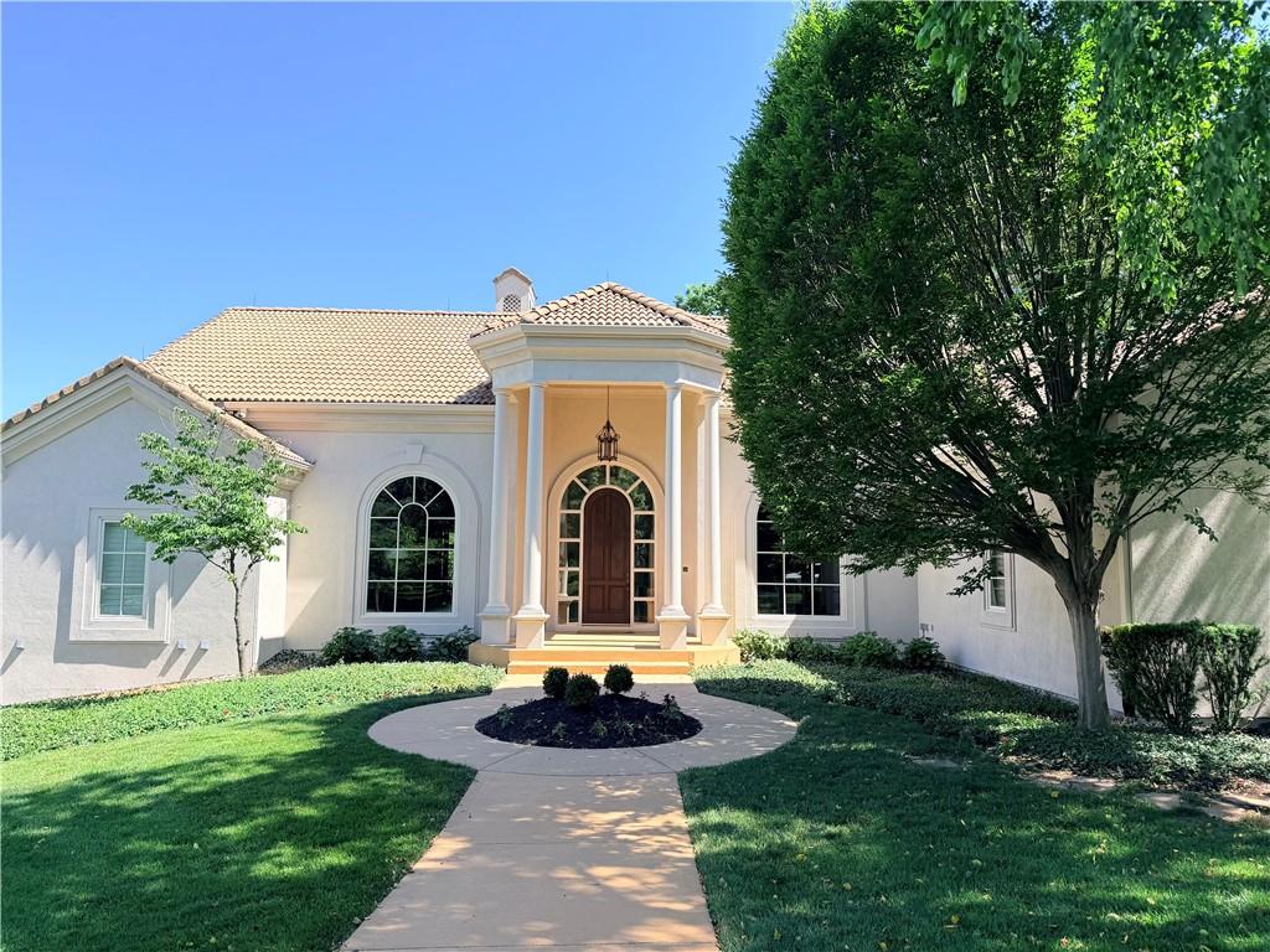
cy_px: 476
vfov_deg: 56.8
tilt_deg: +5.6
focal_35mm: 24
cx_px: 635
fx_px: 881
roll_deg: -0.7
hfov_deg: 71.6
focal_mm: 6.76
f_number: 1.78
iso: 80
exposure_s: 1/2110
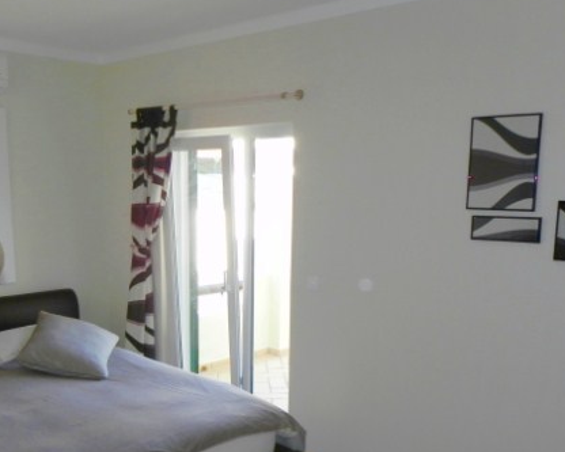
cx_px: 236
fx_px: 652
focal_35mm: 39
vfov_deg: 37.8
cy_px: 305
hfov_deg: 46.7
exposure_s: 1/72.4
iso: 160
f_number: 3.5
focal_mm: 4.6
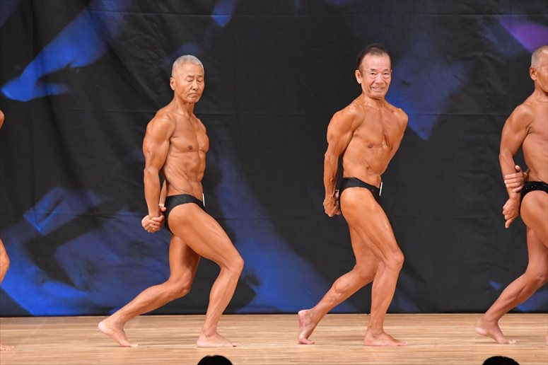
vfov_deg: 4.6
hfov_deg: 6.9
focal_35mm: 300
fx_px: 4564
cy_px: 182
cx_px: 274
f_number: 5.6
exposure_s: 1/400
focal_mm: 200
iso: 6400
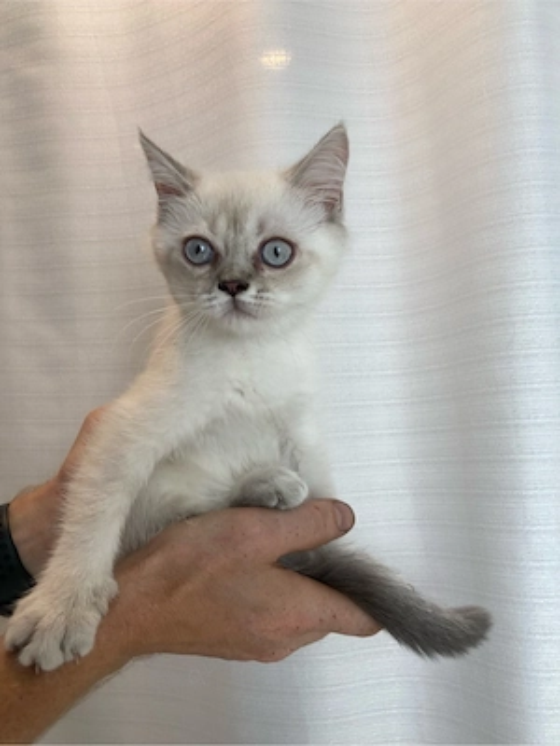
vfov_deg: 63.4
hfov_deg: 49.7
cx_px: 280
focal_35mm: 28
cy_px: 373
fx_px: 604
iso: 40
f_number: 1.8
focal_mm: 3.99
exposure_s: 1/100
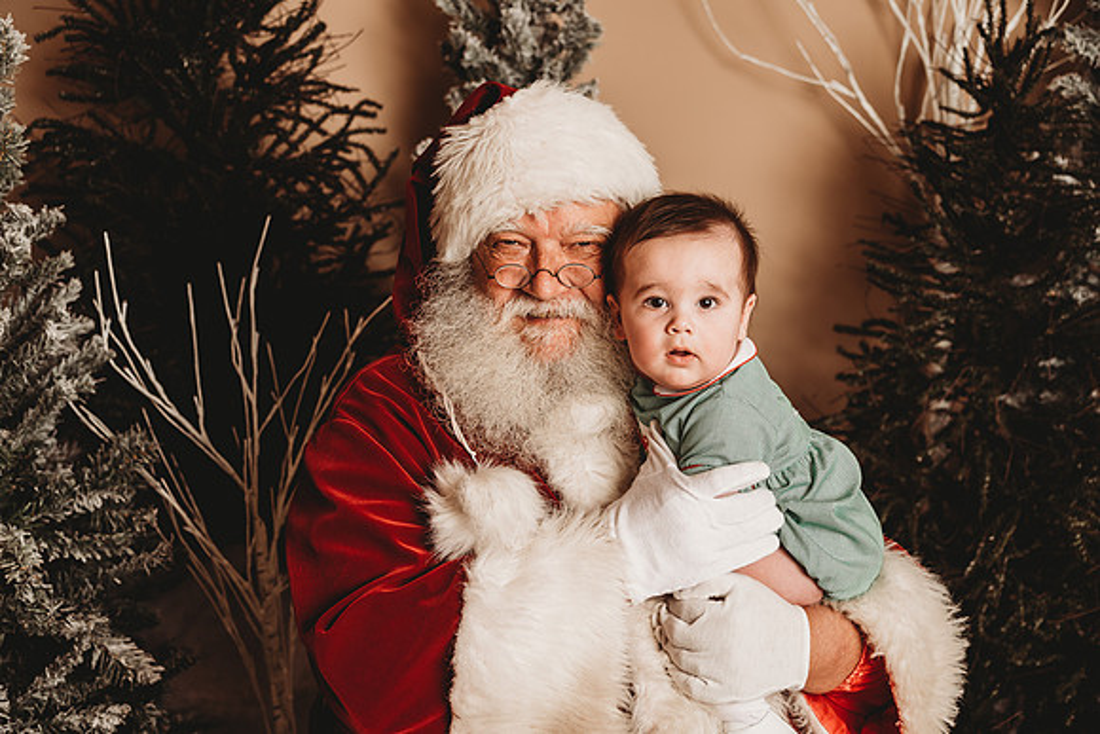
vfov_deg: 28.1
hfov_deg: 41.1
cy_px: 367
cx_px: 550
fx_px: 1467
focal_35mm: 48
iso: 100
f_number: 4
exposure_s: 1/160
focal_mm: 48
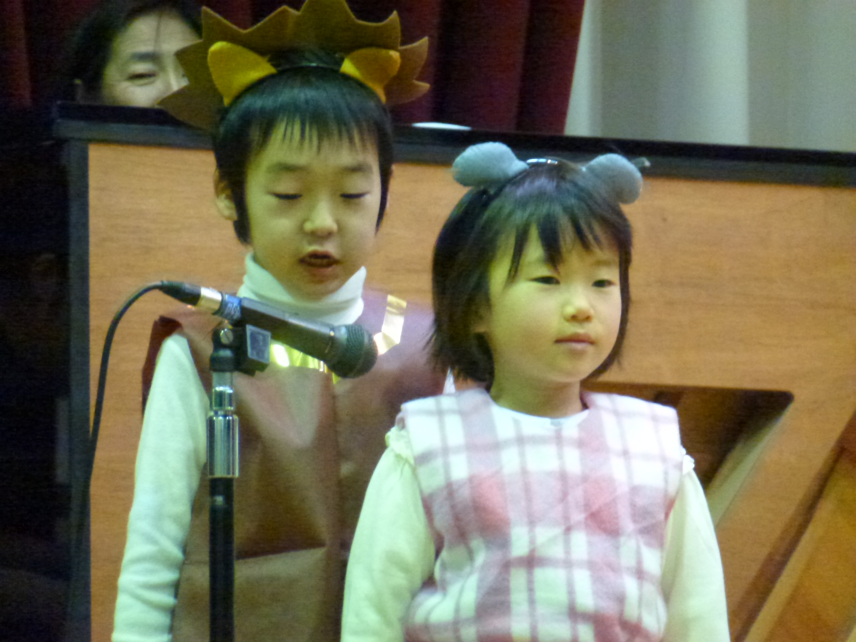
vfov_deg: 3.9
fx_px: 9496
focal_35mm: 384
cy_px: 321
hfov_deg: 5.2
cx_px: 428
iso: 1600
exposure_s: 1/20
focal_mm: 68.8
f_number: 5.9
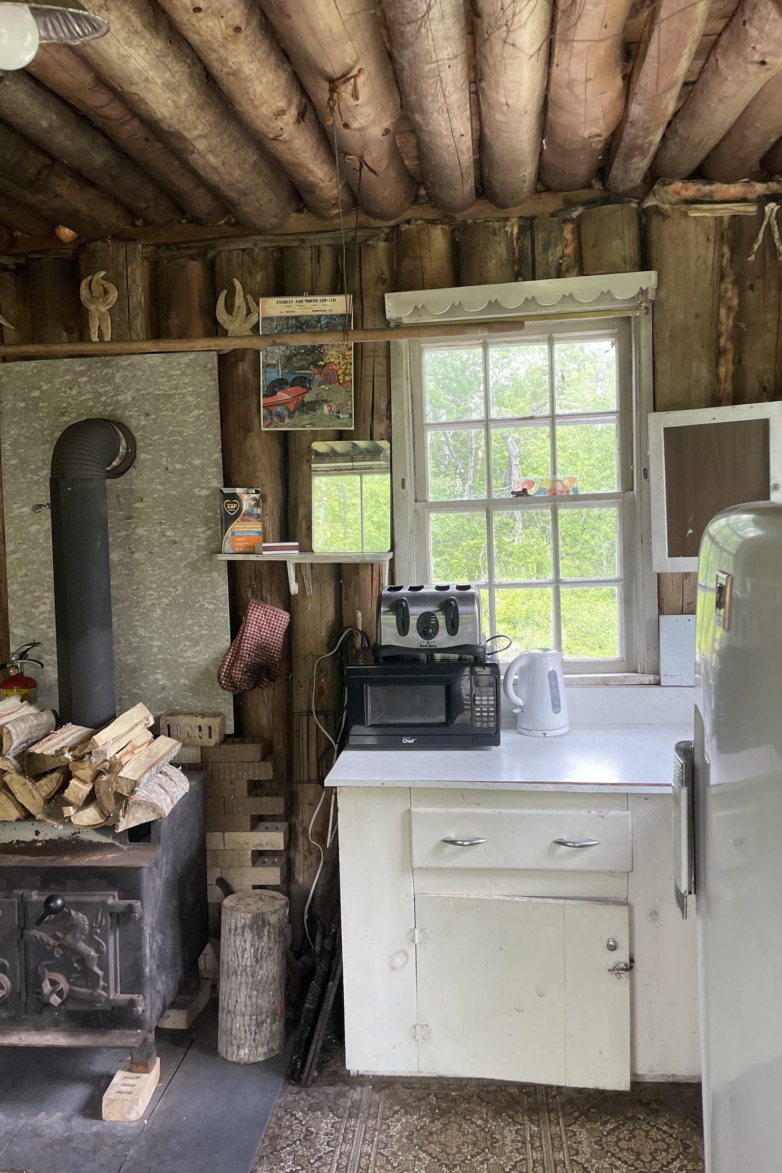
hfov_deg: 46.4
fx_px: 912
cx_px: 416
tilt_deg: -3.3
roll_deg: -1.5
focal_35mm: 28
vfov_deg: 65.5
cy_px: 584
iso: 100
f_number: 1.6
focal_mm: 4.2
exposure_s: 1/121
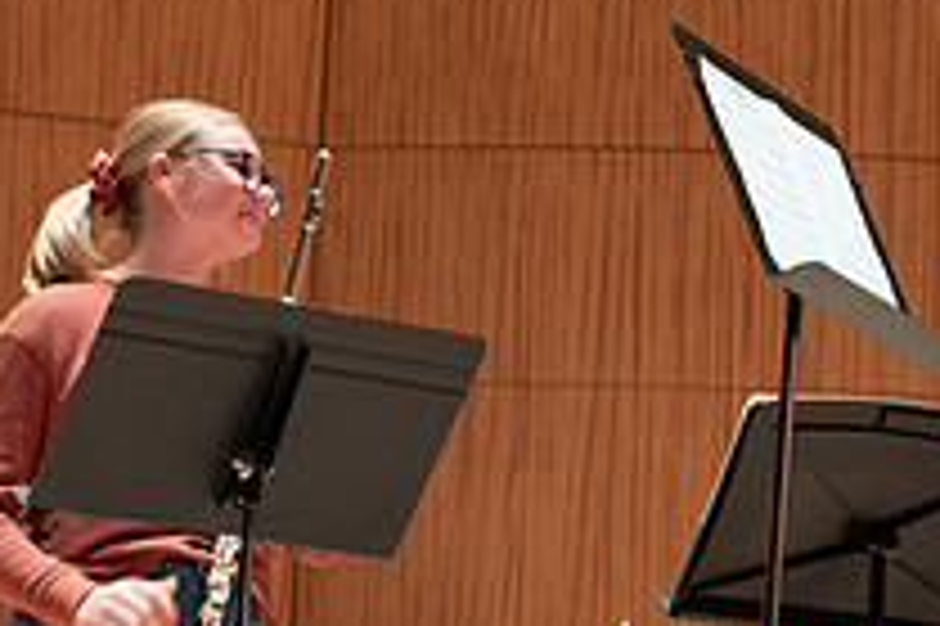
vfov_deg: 6.6
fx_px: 5453
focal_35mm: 209
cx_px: 1214
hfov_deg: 9.7
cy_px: 87
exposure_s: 1/160
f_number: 4
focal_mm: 70
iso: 1250
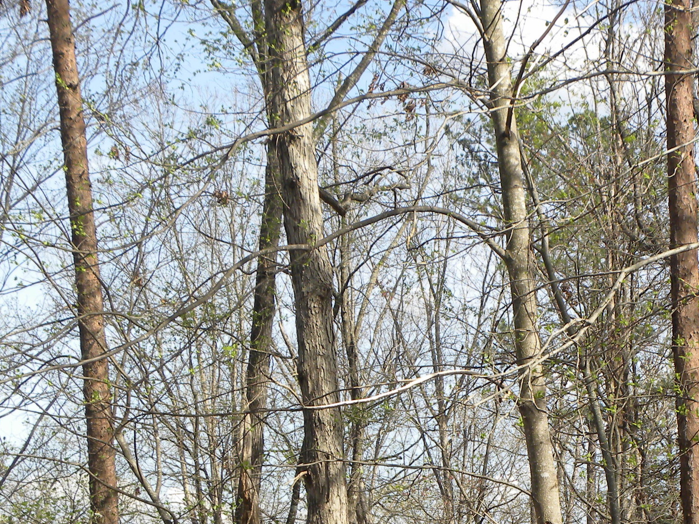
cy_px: 507
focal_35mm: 98
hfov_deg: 19.9
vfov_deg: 14.9
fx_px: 1979
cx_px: 530
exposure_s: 1/231
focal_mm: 8.2
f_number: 4.5
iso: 64
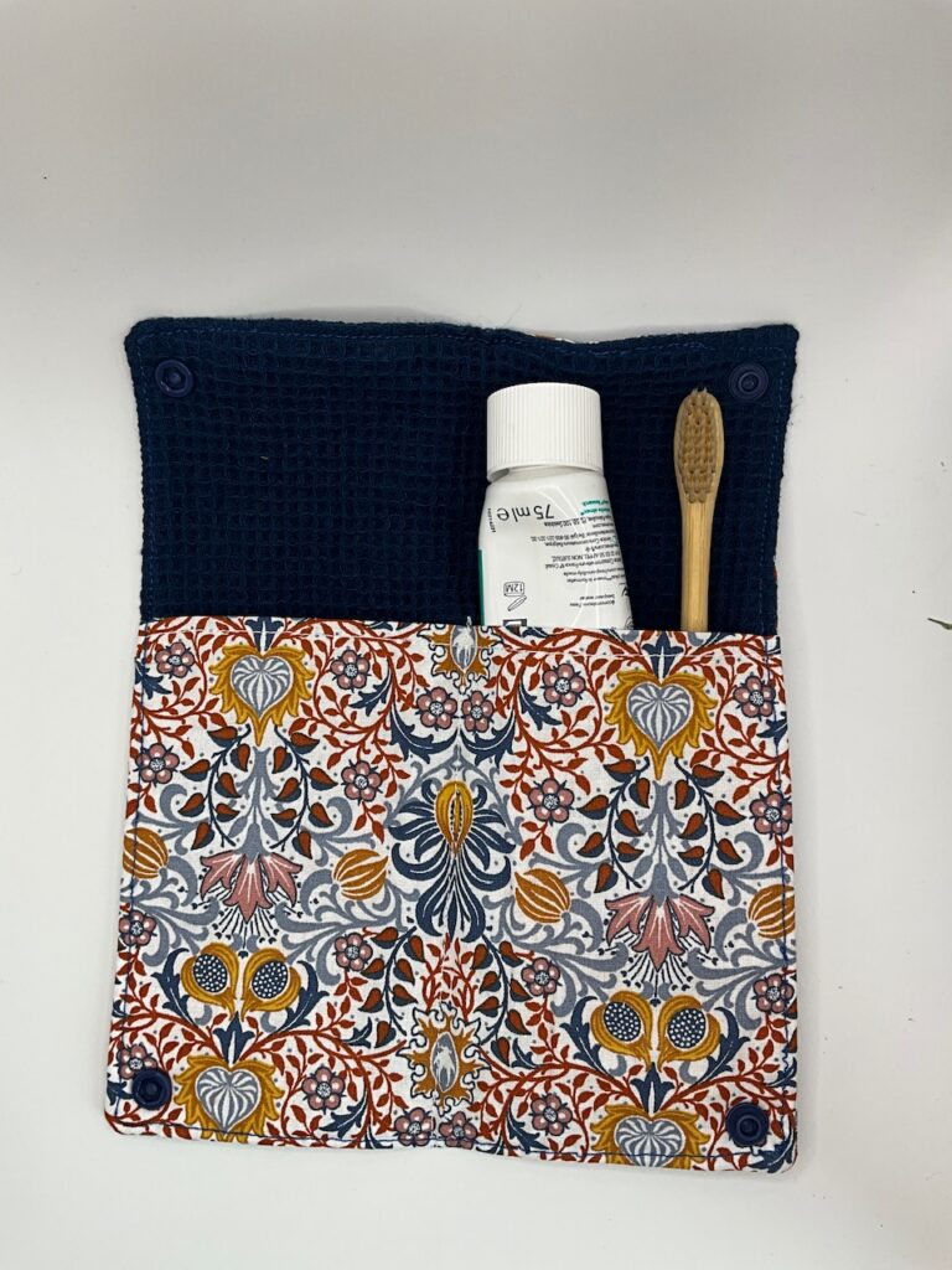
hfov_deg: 48.2
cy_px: 635
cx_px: 476
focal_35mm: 29
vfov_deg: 61.7
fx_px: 1063
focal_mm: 3
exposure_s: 1/215
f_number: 1.8
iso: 20
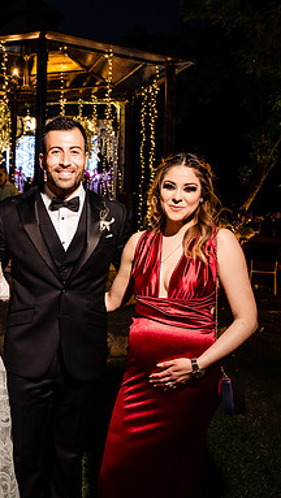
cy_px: 249
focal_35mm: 46
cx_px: -8
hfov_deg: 24.7
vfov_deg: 44.6
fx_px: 608
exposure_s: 1/50
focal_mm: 29
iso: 1600
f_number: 7.1
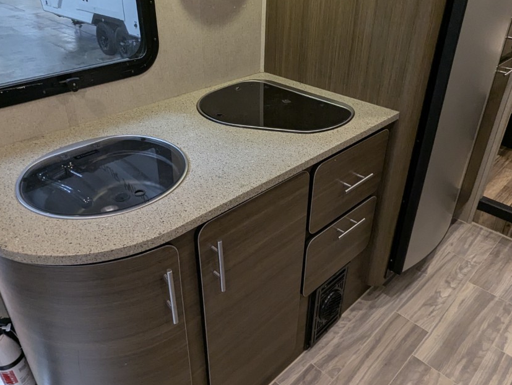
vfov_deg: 51.3
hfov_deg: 65.3
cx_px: 248
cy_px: 171
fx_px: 400
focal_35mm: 27
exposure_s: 1/53
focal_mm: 2.35
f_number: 2.2
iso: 195
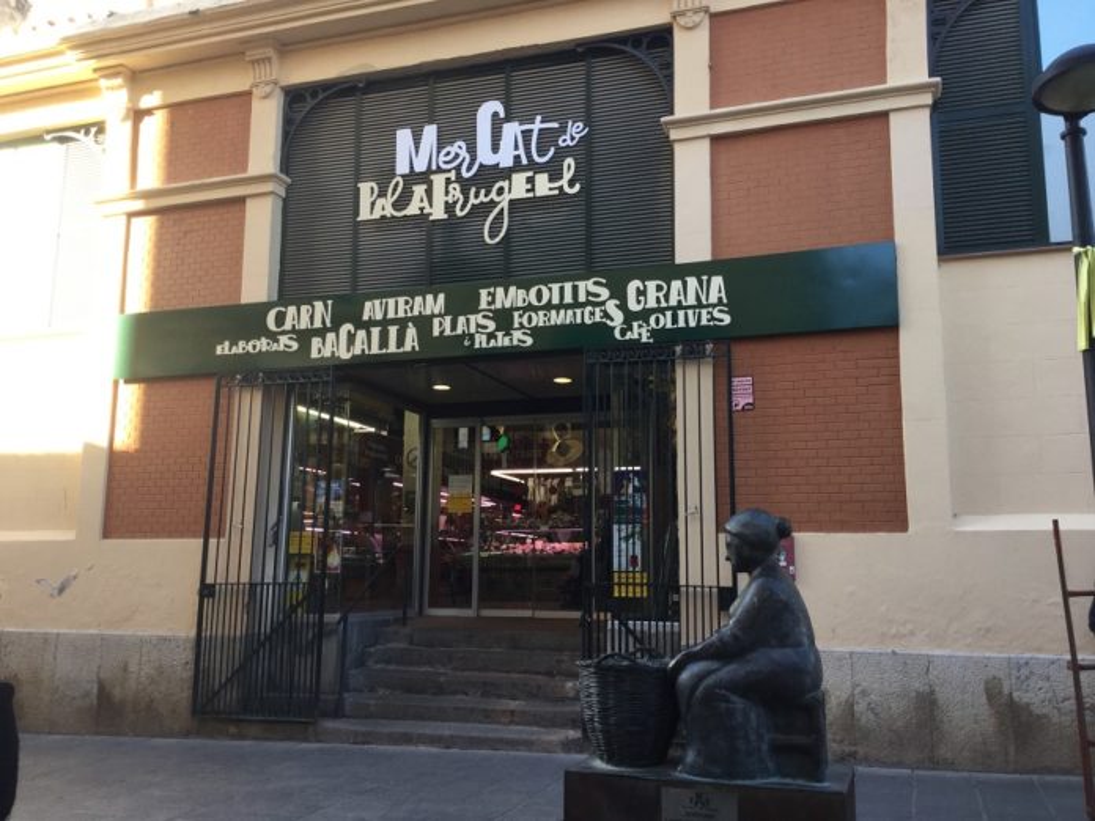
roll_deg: -1.5
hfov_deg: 58.4
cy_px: 410
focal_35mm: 31
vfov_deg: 45.4
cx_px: 548
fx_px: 981
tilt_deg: +7.5
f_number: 2.4
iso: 32
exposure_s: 1/100
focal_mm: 3.3
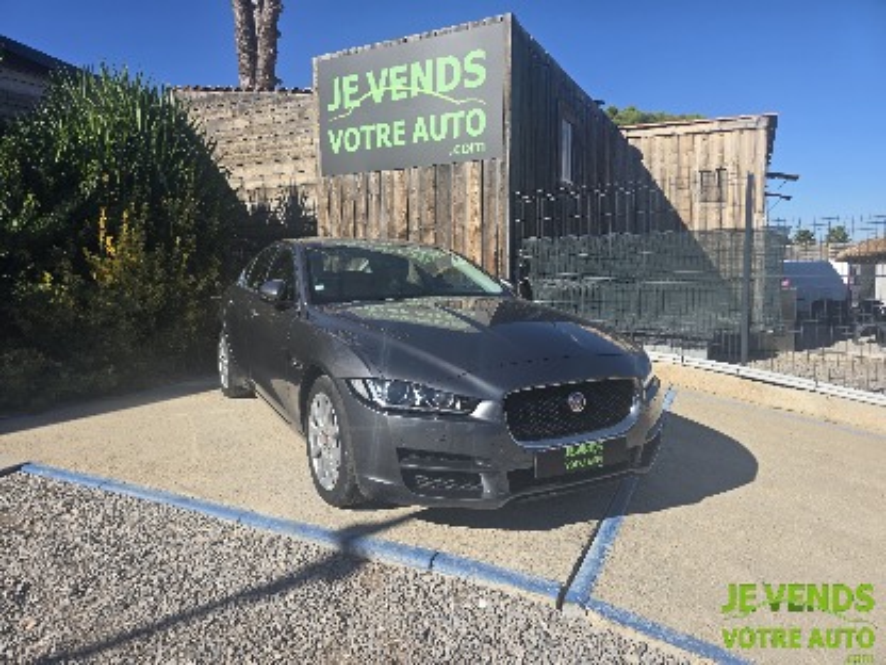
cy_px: 332
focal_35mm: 23
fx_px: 589
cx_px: 443
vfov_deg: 58.9
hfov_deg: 73.9
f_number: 1.7
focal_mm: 6.3
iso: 12
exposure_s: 1/763
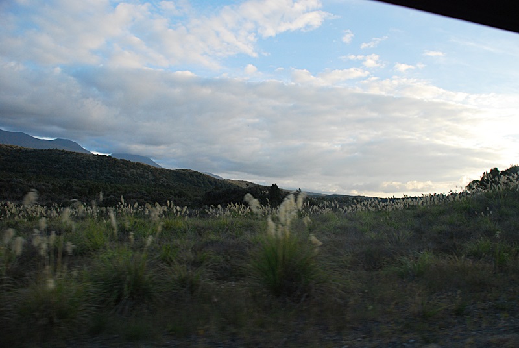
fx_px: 390
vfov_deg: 48.1
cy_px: 174
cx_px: 260
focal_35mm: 27
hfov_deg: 67.3
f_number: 5.6
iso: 400
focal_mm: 18
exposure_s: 1/400
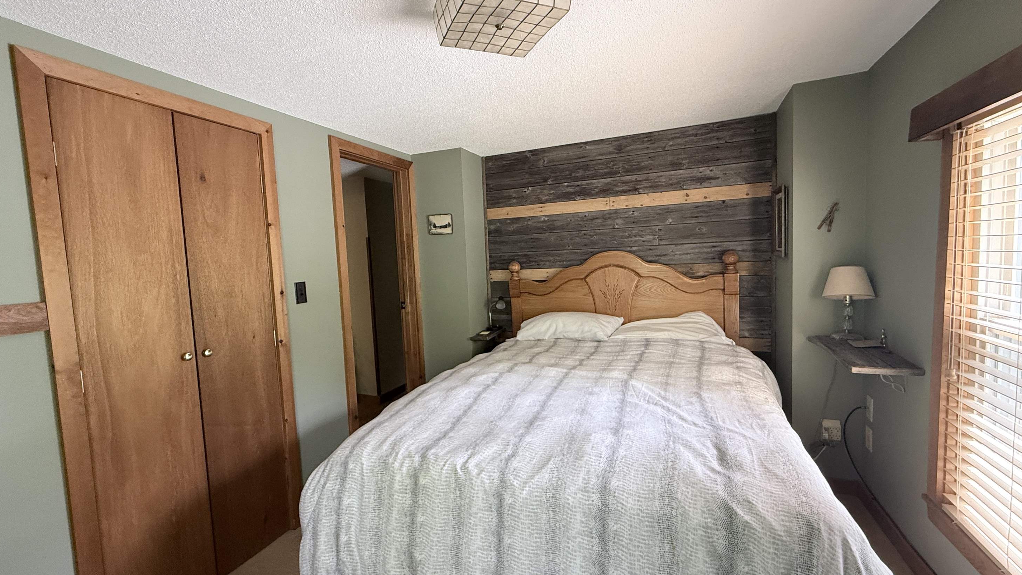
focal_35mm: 16
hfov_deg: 99.4
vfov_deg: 67.1
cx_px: 498
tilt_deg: -3.8
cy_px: 288
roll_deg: +2.6
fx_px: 434
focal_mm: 2.22
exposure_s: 1/99
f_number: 2.2
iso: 320
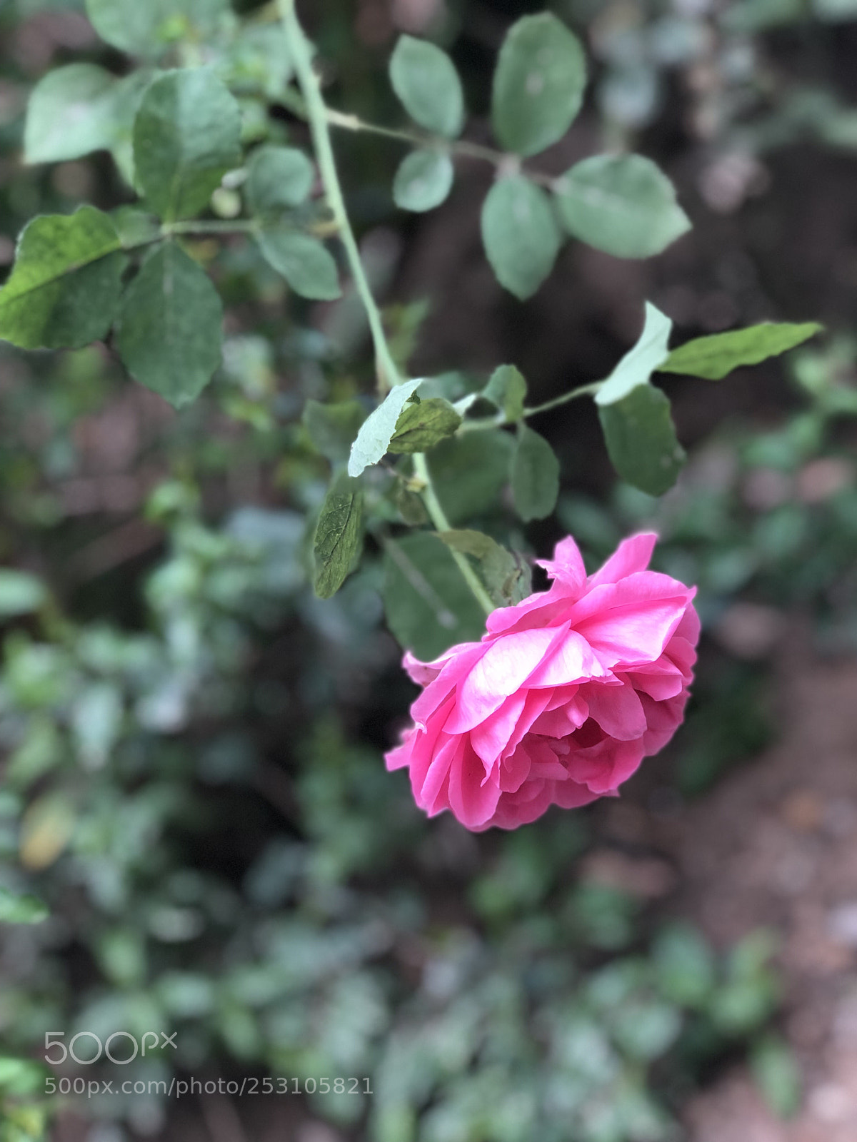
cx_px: 428
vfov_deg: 33.8
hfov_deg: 25.7
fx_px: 1882
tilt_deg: -46.6
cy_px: 571
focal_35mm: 57
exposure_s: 1/50
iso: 80
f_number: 2.8
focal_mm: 6.6
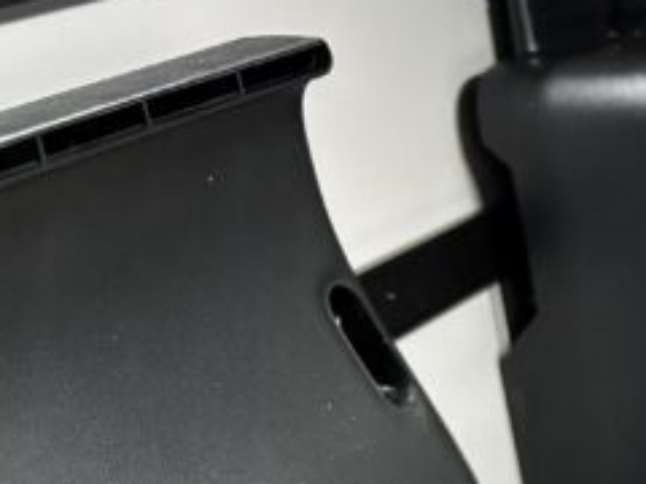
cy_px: 653
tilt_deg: -24.6
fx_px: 2071
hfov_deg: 14.3
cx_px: 1346
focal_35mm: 111
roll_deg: +1.1
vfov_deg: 12.8
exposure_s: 1/60
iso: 400
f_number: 1.6
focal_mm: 5.96
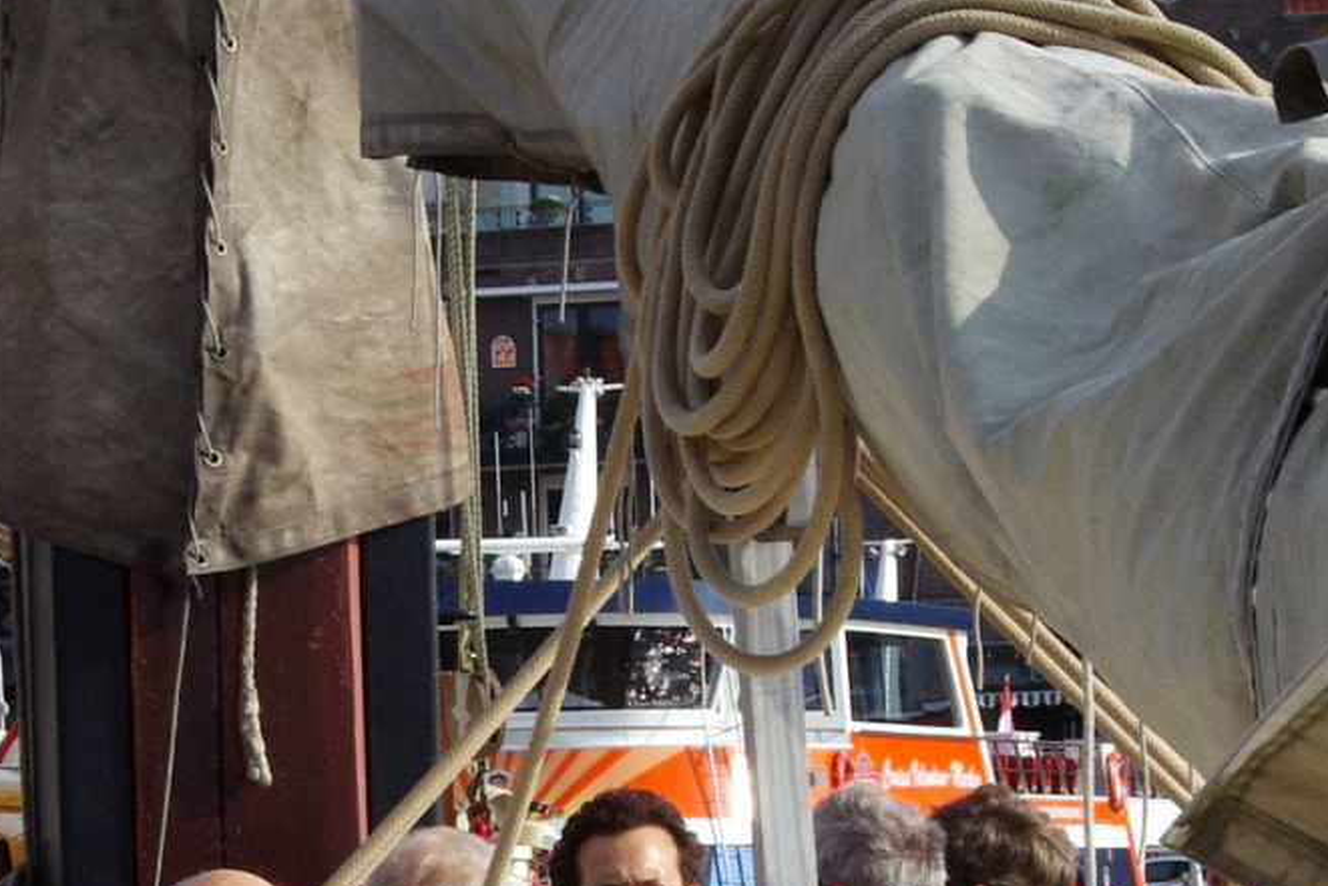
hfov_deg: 8.1
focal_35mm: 254
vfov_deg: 5.4
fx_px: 9371
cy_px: 903
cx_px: 275
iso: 400
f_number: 16
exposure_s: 1/250
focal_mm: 55
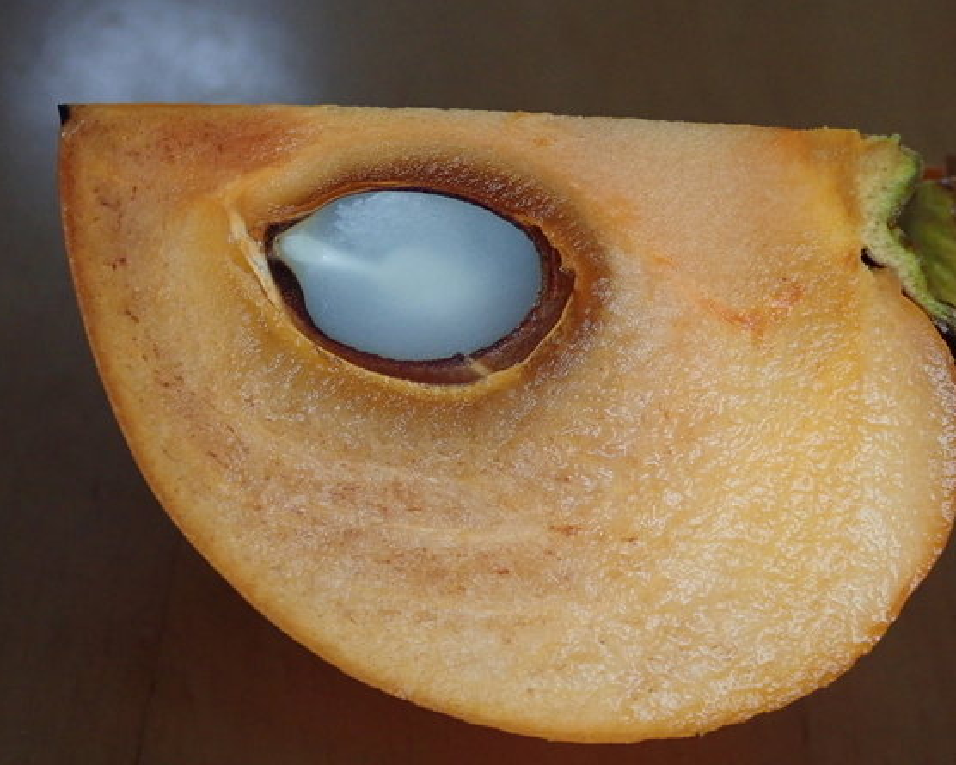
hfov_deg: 31.4
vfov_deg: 25.4
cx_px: 481
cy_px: 383
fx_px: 1698
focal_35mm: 60
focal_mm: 10.29
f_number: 3.5
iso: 800
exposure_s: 1/200
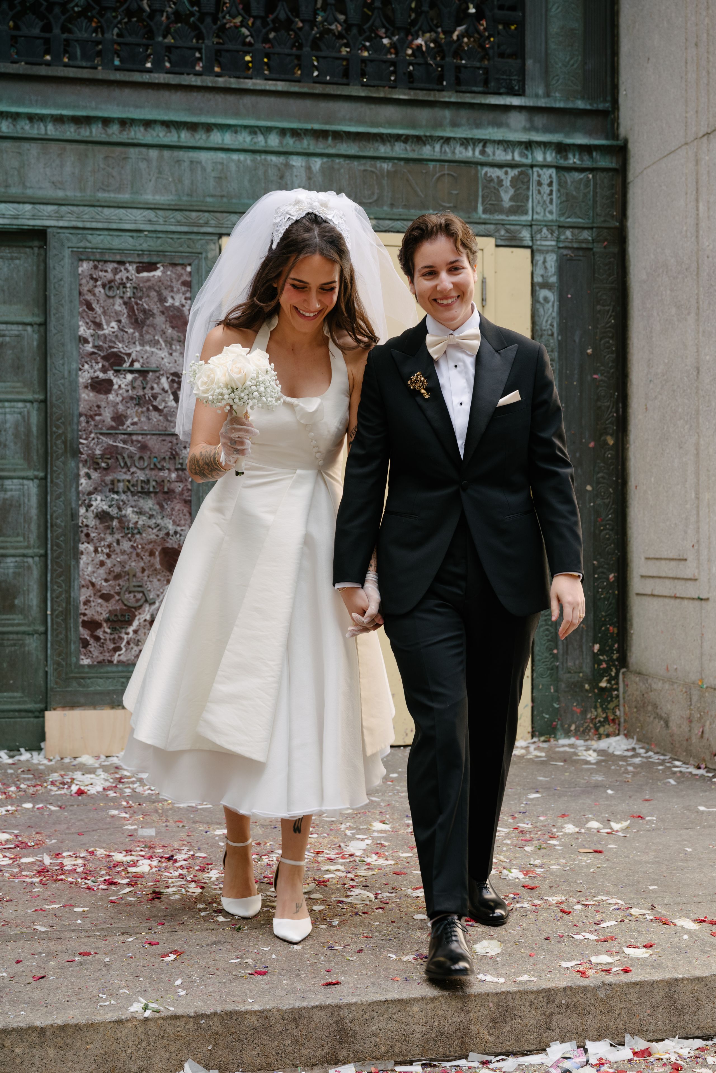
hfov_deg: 28.1
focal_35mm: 48
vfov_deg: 41.1
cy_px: 536
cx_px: 358
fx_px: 1431
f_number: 5.6
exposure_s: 1/160
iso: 200
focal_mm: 48
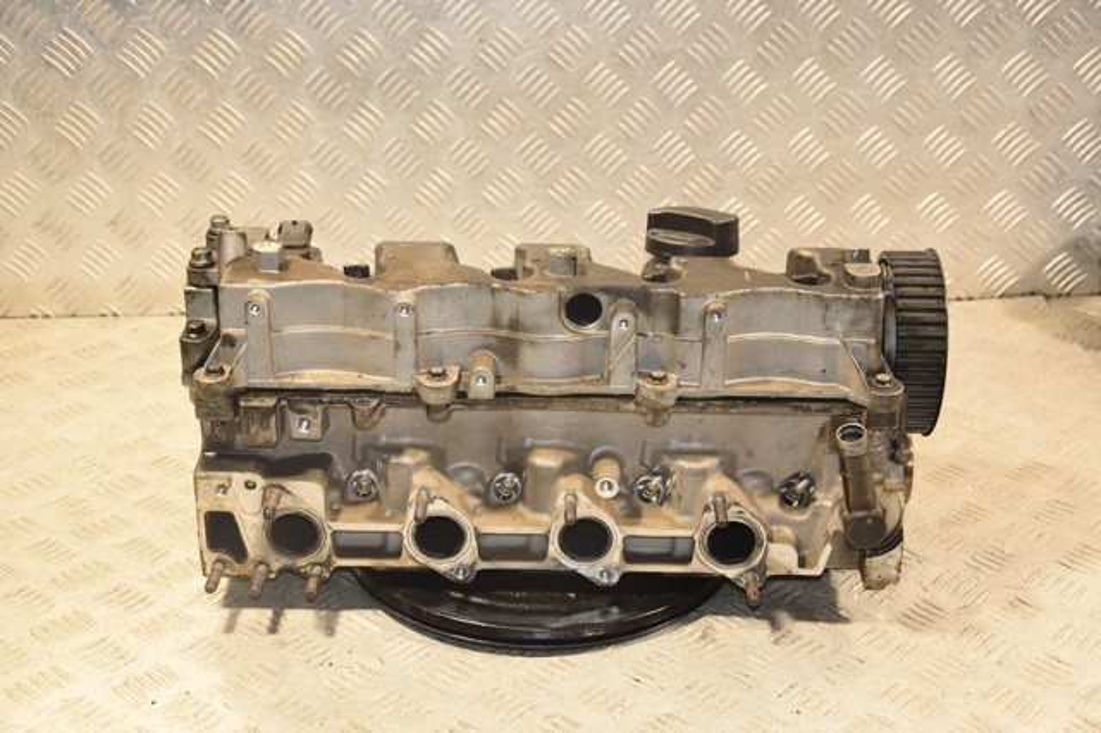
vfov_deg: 23.8
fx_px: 1742
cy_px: 366
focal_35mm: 57
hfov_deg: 35.1
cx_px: 550
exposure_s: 1/160
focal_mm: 38
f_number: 5
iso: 800
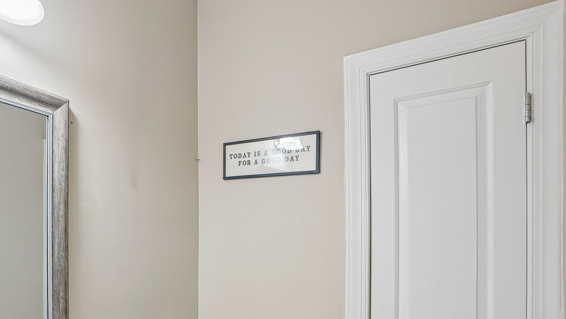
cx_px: 198
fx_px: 330
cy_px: 247
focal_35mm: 22
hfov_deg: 79.1
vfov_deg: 49.0
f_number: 8
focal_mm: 10
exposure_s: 1/5
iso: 400
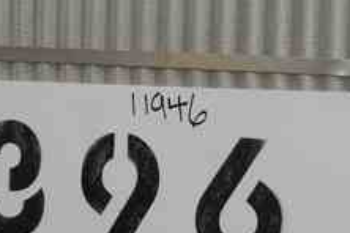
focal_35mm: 117
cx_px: 44
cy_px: 54
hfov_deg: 17.3
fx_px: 1137
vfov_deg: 11.7
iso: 100
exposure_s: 1/80
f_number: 3.6
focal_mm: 8.9
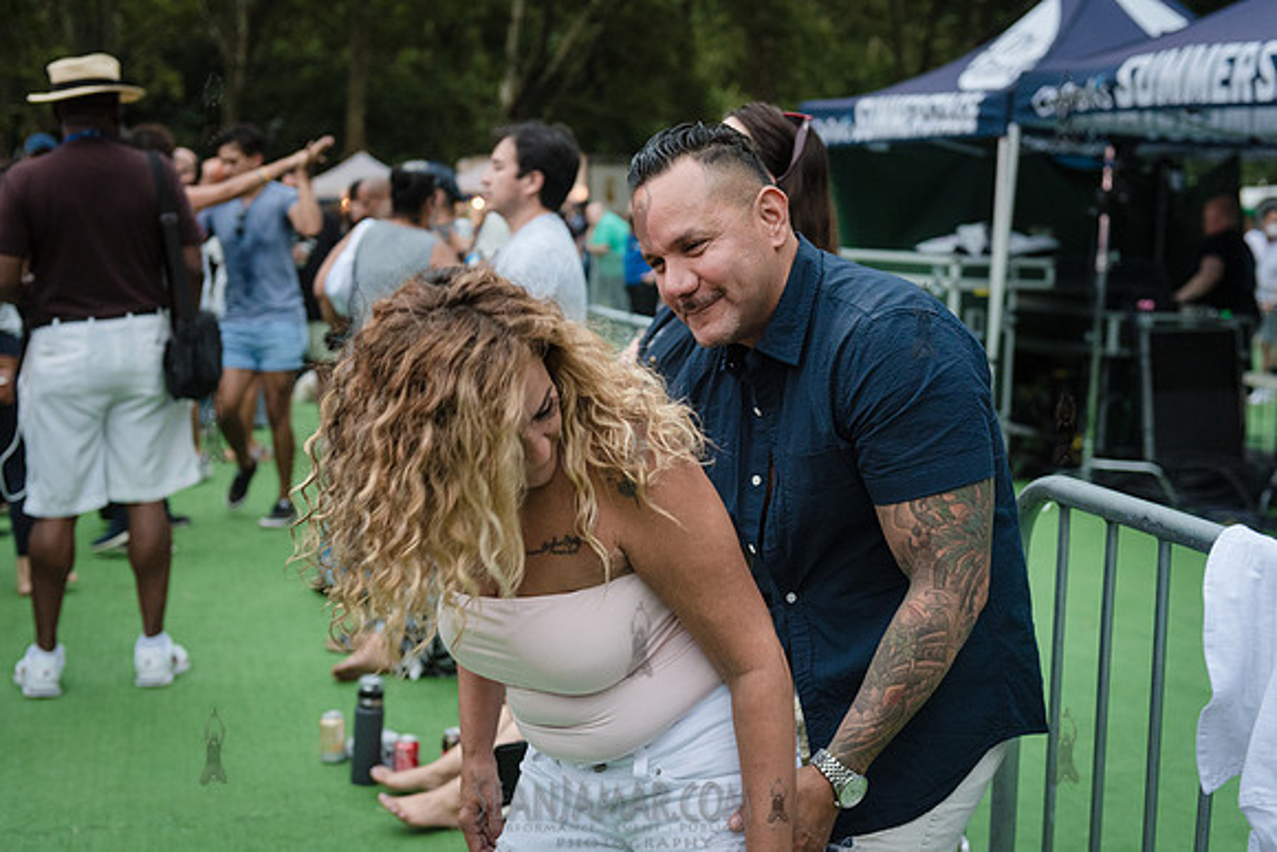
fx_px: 1774
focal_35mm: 50
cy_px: 426
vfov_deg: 27.0
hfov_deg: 39.6
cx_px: 638
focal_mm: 50
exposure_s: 1/125
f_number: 4
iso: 2000
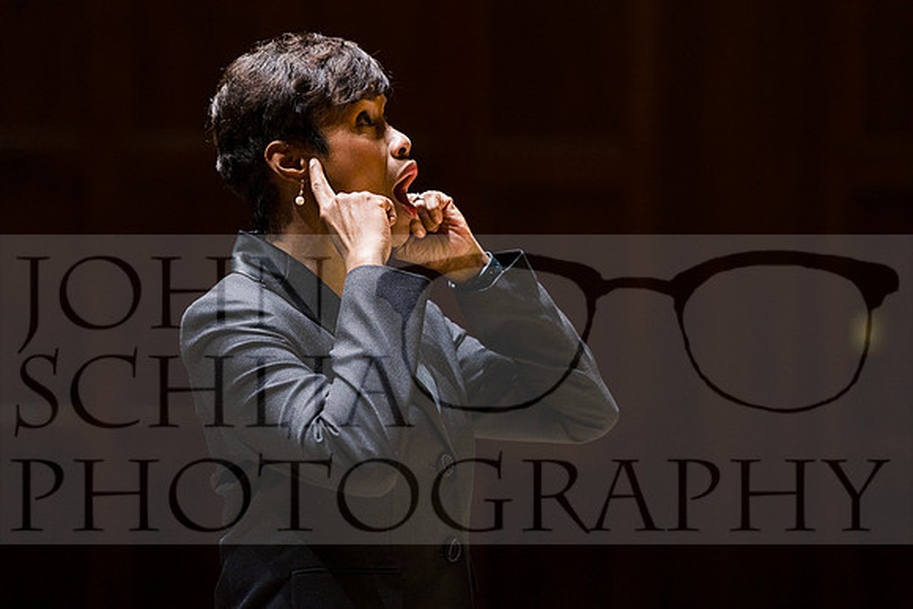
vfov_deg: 6.9
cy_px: 304
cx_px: 456
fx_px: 5073
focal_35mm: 200
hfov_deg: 10.3
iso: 1600
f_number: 4.5
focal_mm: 200
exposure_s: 1/160
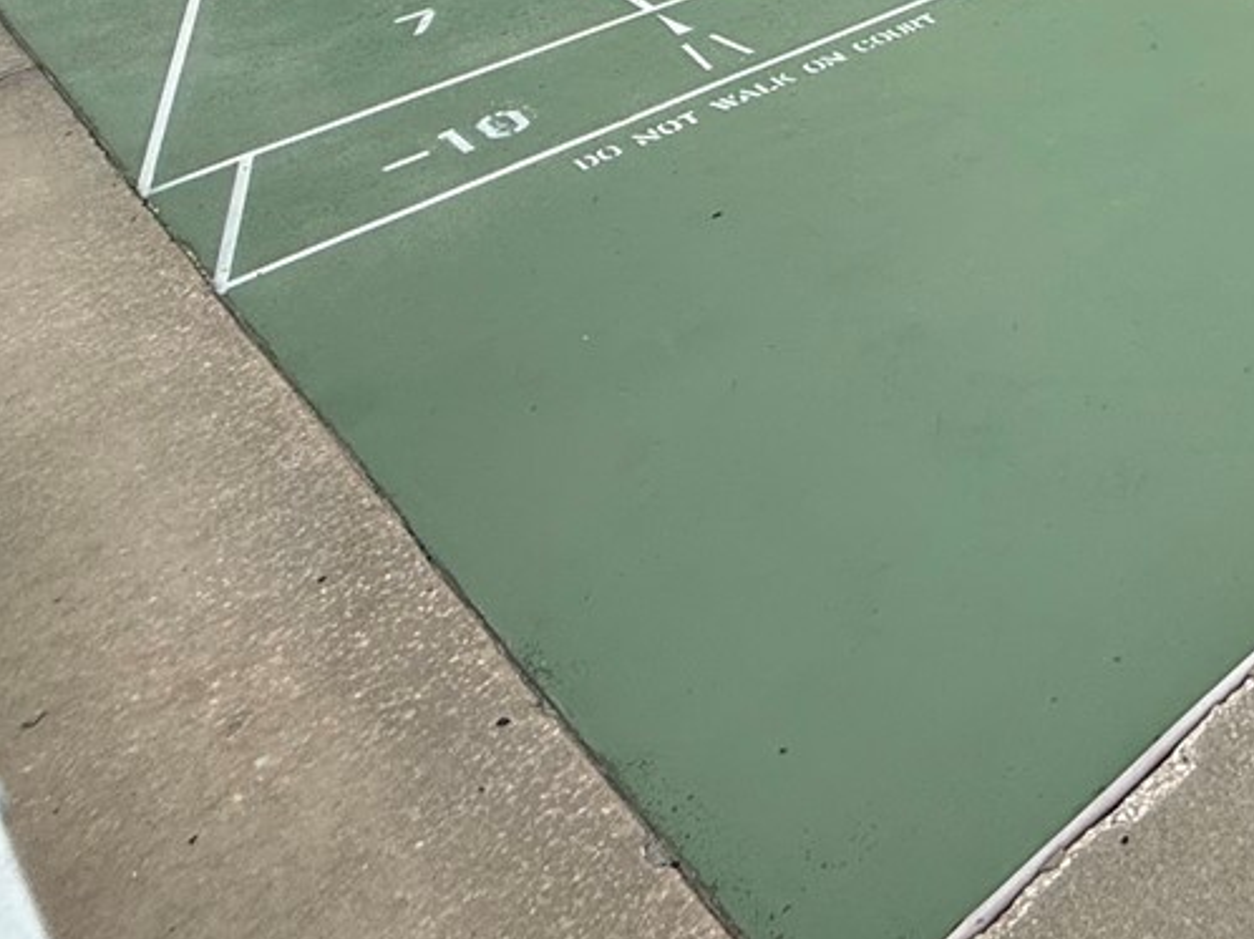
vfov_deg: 26.0
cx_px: 1586
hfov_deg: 32.7
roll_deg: -0.8
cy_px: -370
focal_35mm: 45
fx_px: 1629
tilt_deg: -13.6
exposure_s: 1/1572
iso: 50
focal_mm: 2.22
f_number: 2.2
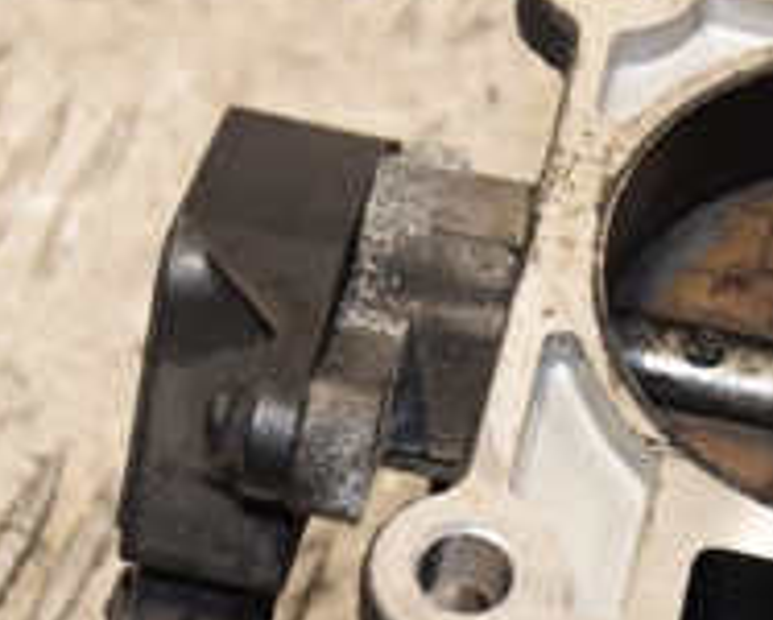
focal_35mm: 298
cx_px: 905
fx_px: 6825
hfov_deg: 6.4
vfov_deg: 5.2
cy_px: 422
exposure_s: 1/200
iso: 800
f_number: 5.6
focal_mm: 62
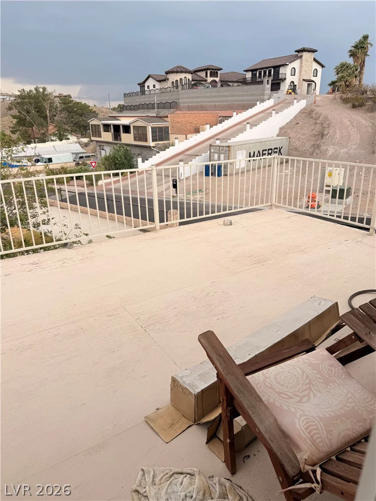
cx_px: 188
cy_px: 250
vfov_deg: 71.6
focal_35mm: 24
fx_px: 348
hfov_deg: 56.8
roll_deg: -0.2
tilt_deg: -21.1
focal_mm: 6.76
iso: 80
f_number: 1.78
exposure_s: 1/1385
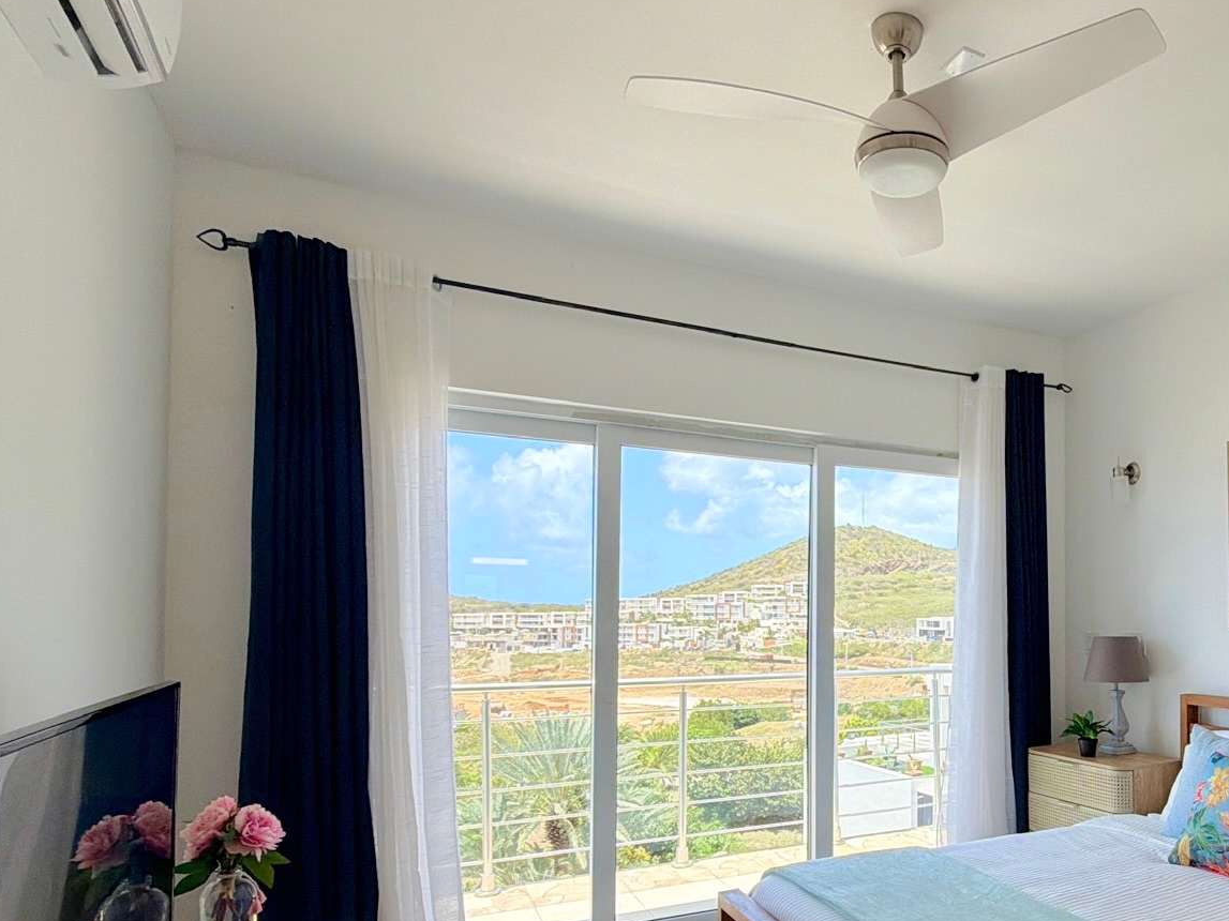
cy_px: 602
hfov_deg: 65.2
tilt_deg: +0.5
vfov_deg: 53.9
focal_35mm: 25
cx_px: 919
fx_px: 888
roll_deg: +0.2
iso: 40
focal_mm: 2.22
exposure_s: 1/215
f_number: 2.2
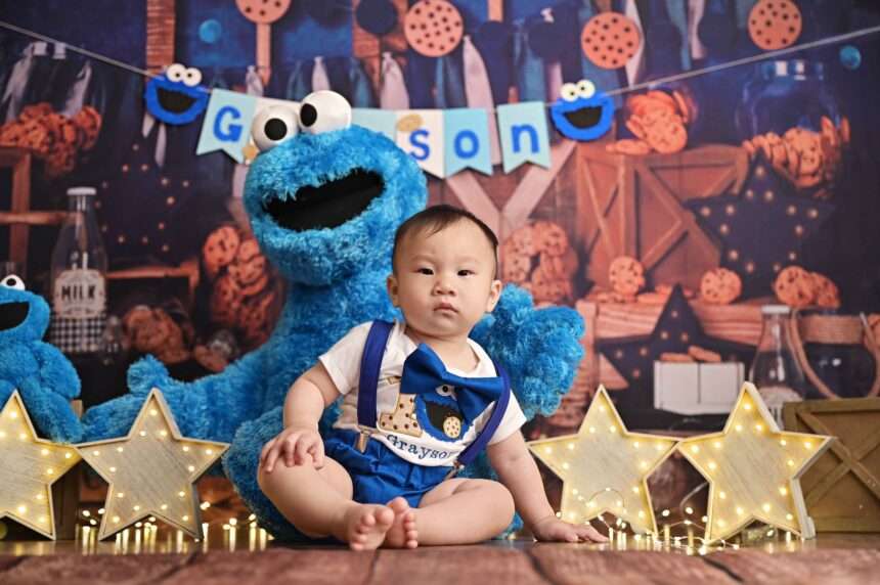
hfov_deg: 42.8
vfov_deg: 29.2
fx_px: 1124
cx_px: 440
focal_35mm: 46
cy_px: 292
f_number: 2.8
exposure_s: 1/60
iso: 250
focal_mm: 46
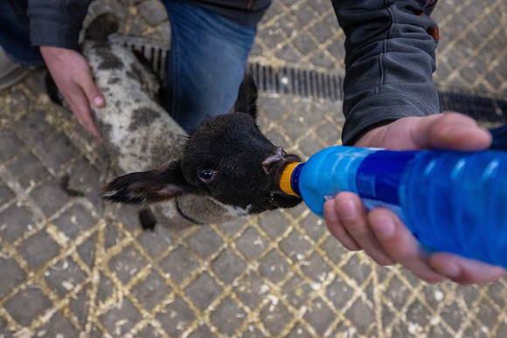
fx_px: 324
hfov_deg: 76.1
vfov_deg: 55.1
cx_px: 254
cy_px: 169
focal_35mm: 23
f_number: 4
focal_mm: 23
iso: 8000
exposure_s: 1/500
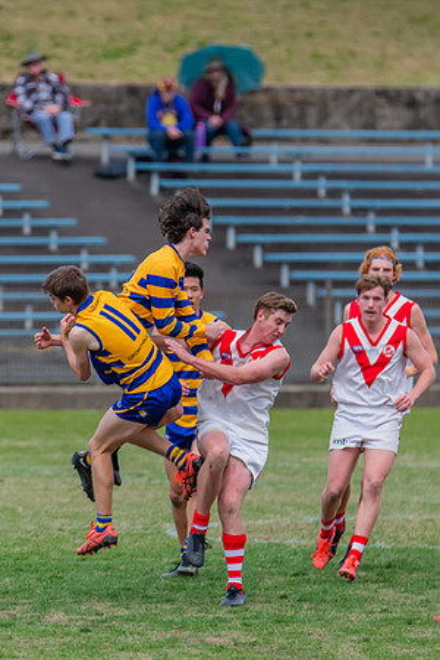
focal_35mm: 793
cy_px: 285
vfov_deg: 2.6
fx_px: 14541
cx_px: 220
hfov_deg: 1.7
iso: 900
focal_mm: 460
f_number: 6.3
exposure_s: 1/1600
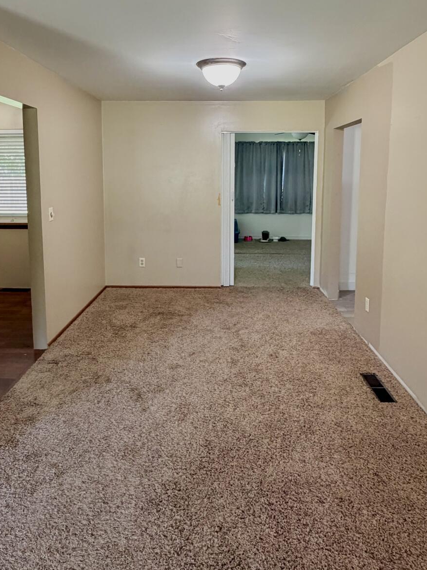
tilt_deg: -5.4
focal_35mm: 24
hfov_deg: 56.8
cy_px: 211
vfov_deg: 70.4
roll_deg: -0.4
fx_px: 395
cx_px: 213
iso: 400
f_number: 2.2
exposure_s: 1/60
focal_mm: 2.22
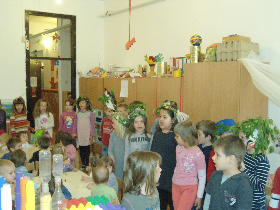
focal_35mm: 44
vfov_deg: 32.9
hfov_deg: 42.9
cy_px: 105
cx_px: 140
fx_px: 356
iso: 800
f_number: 3.5
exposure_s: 1/60
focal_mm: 7.9
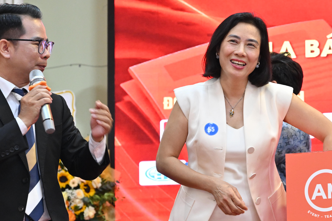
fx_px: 1411
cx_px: 285
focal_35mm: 153
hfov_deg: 13.3
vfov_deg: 9.0
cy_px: 120
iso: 1600
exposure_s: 1/100
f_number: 5.6
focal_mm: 65
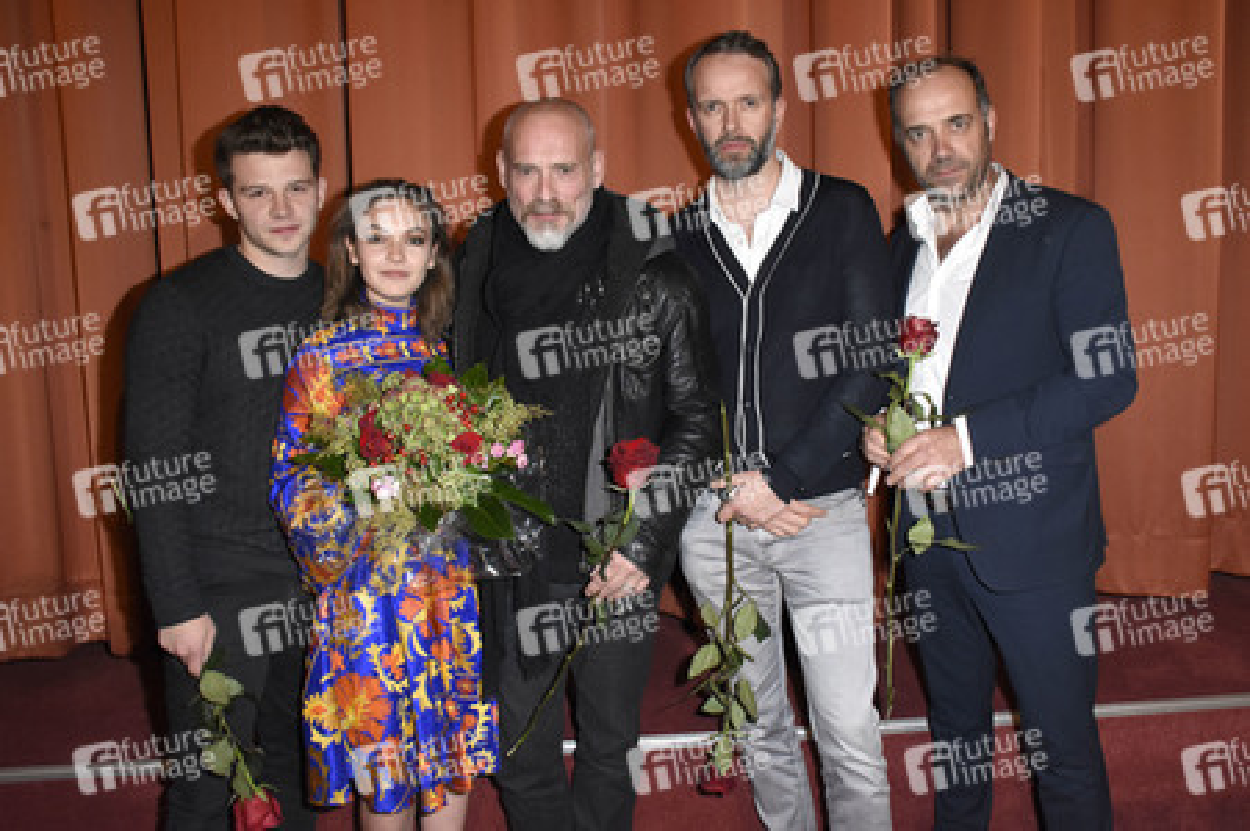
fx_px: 1041
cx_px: 625
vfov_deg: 43.5
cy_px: 416
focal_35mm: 30
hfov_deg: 62.0
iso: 2000
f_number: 6.3
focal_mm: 20
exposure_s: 1/60
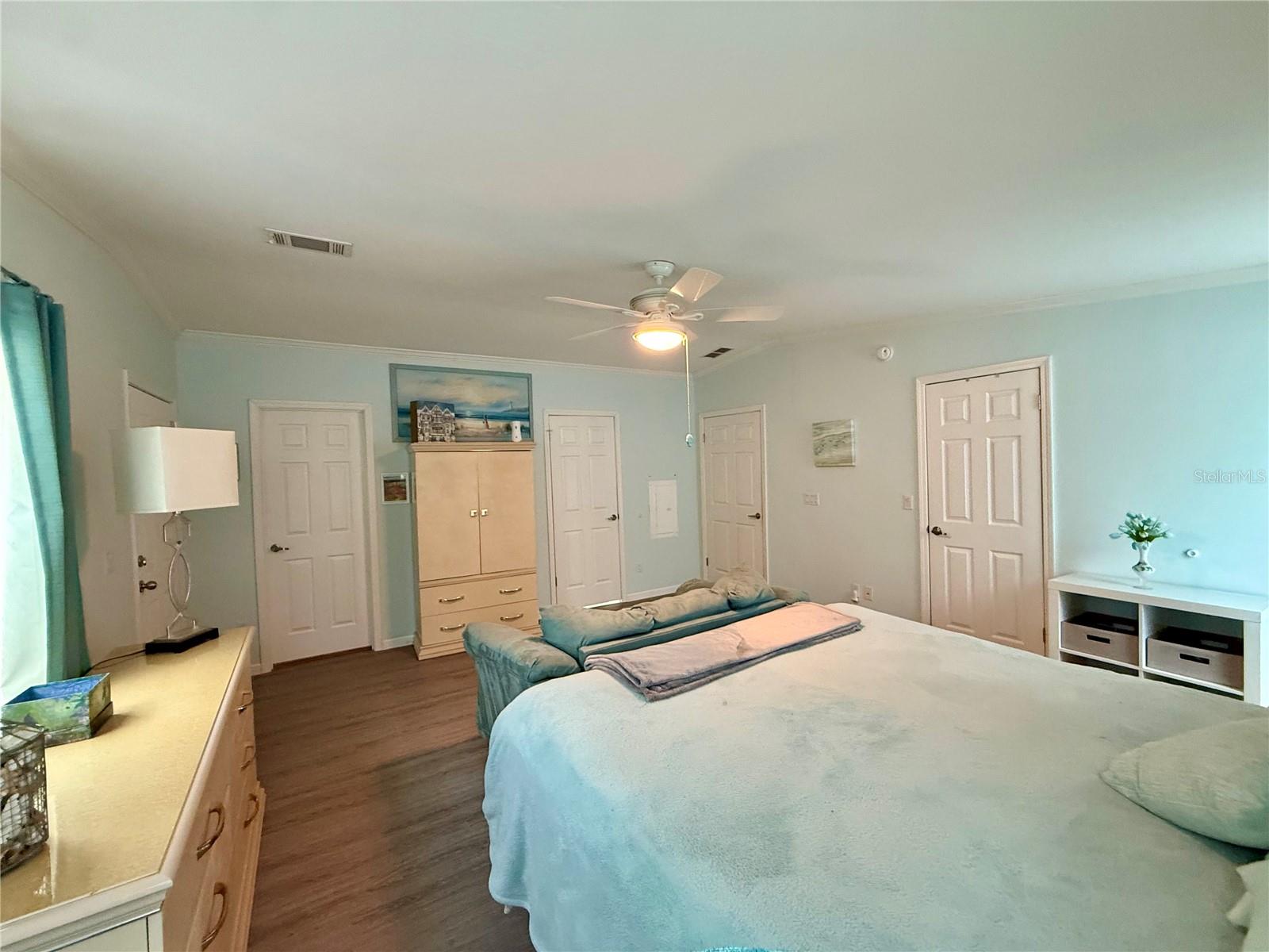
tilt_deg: -1.6
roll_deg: +1.7
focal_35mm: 14
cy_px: 476
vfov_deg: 85.7
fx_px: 513
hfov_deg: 102.1
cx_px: 634
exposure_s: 1/60
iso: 500
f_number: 2.2
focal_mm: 2.22
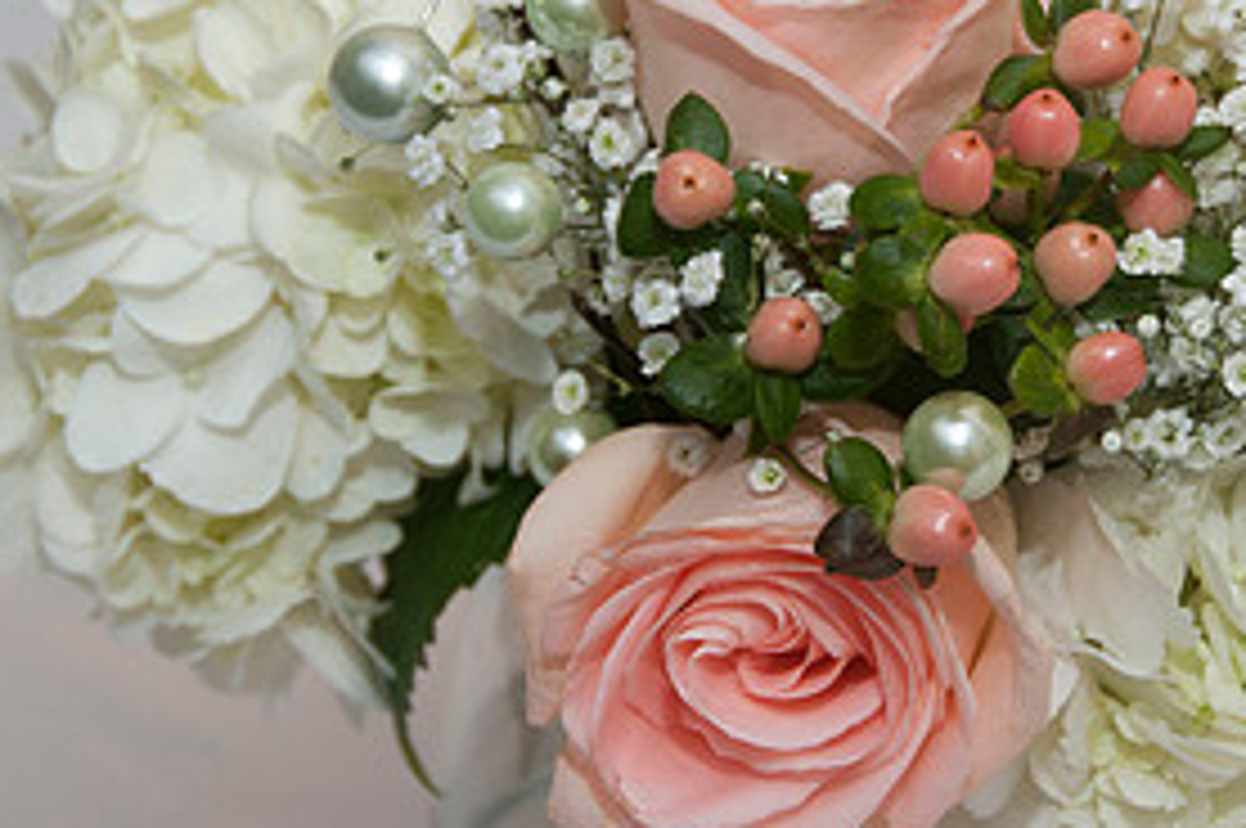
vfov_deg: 7.8
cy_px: 200
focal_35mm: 176
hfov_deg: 11.7
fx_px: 6084
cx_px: 882
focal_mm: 56
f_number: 5.6
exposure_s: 1/60
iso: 400
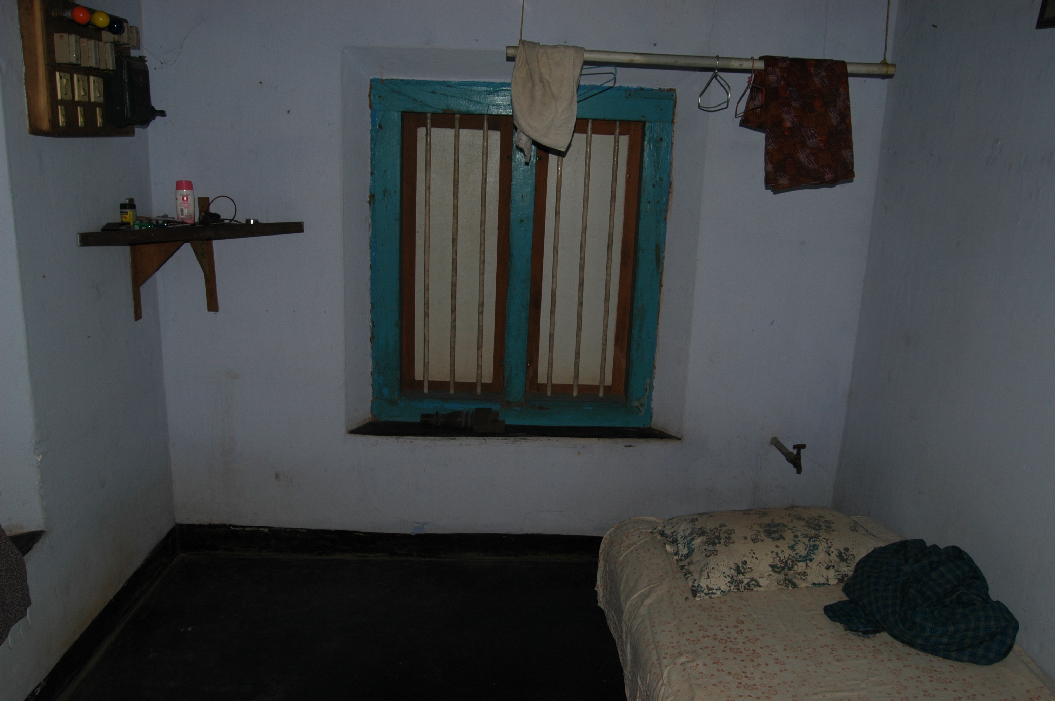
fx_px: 791
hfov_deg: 67.4
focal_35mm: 27
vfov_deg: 47.8
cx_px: 528
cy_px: 350
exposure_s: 1/80
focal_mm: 18
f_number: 10
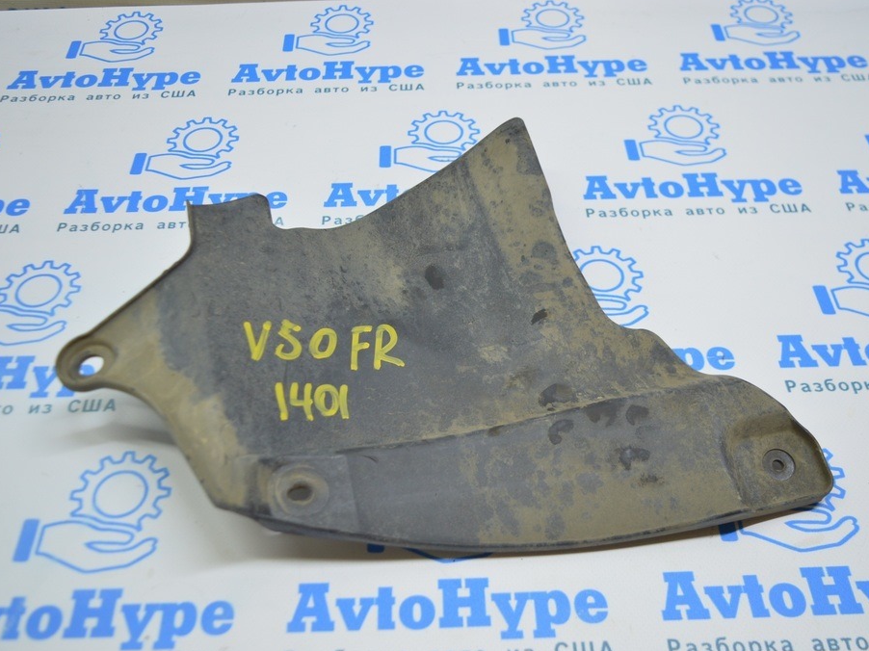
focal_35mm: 36
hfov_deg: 51.4
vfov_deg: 39.6
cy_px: 327
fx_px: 904
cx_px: 425
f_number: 3.8
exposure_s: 1/60
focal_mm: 22
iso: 400
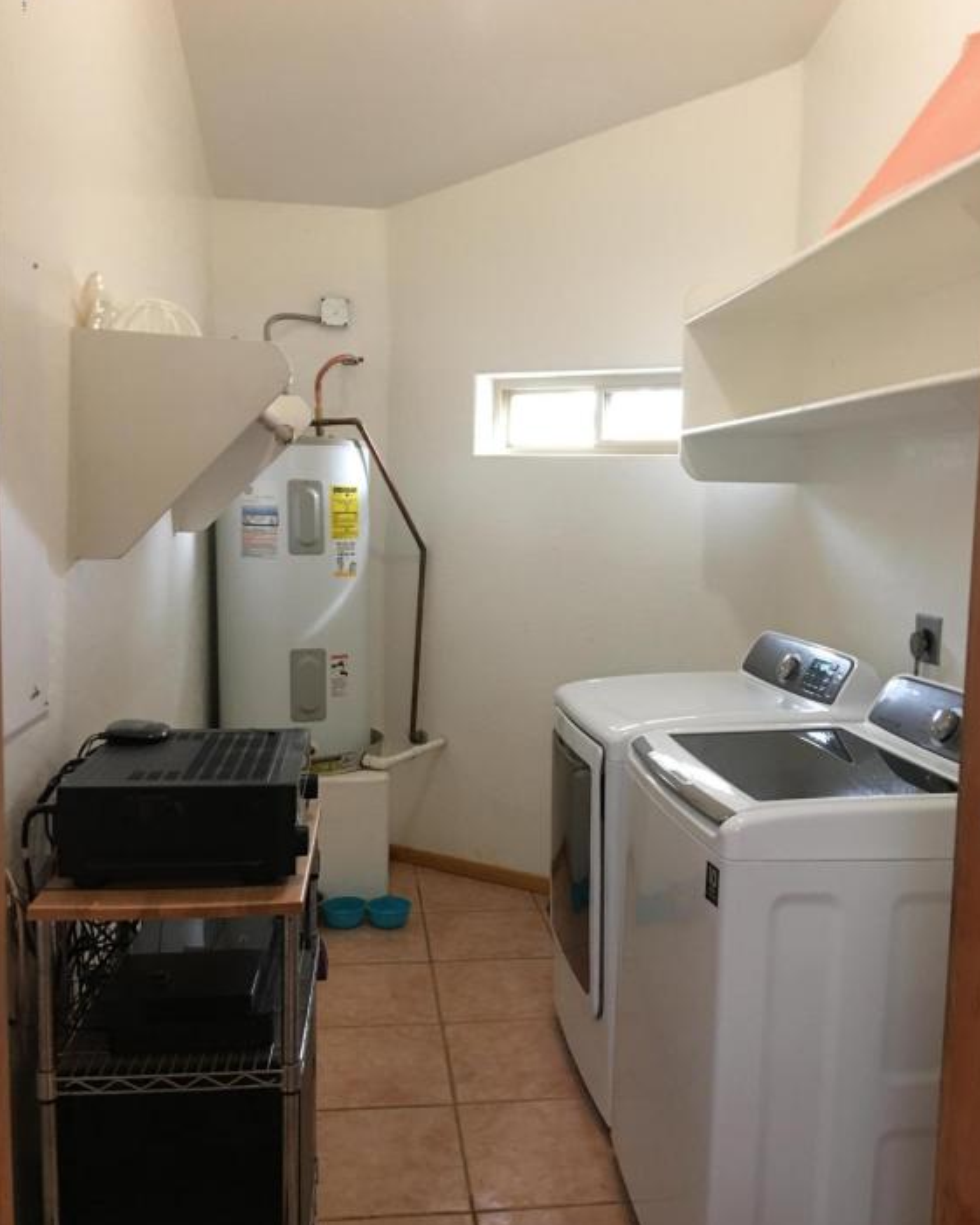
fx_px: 1124
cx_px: 496
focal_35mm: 31
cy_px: 648
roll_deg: -1.5
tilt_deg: -5.9
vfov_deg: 57.1
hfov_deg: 47.1
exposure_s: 1/4
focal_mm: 4.15
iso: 50
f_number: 2.2
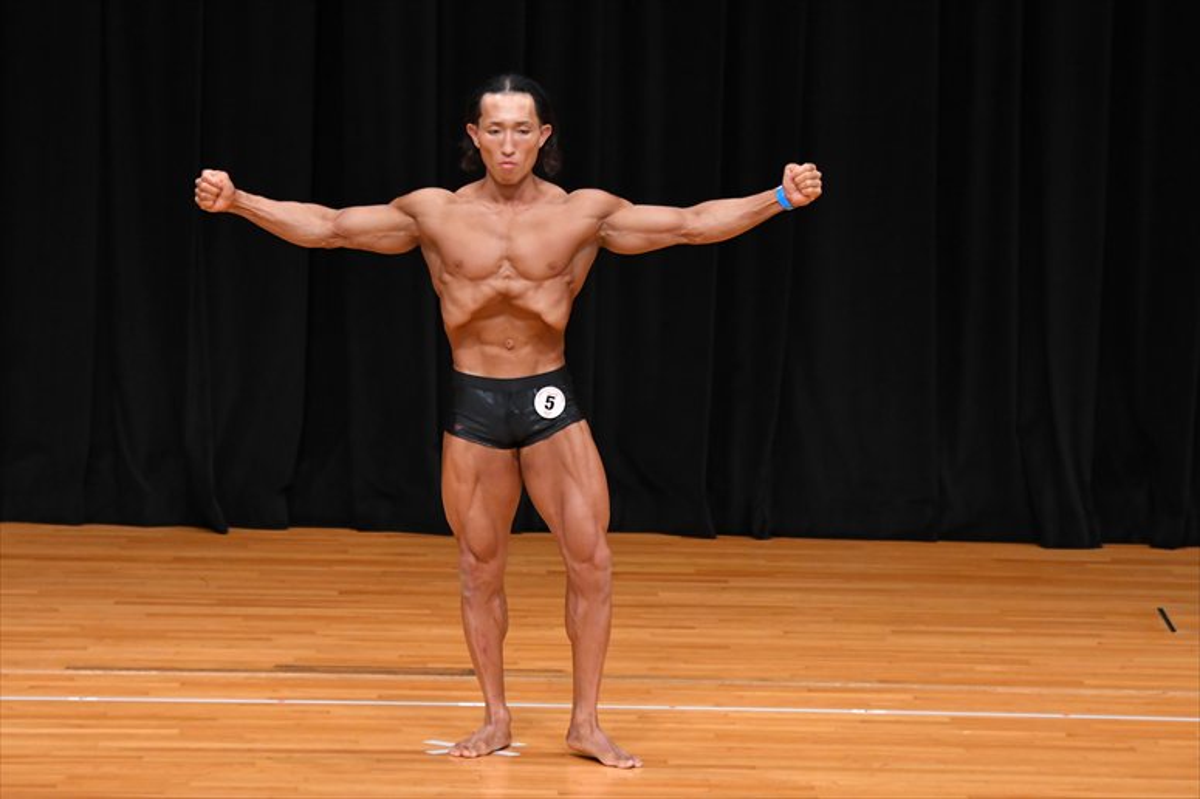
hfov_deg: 7.2
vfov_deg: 4.8
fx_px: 9495
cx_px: 600
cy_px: 400
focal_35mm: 285
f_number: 5.6
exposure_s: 1/400
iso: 3200
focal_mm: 190
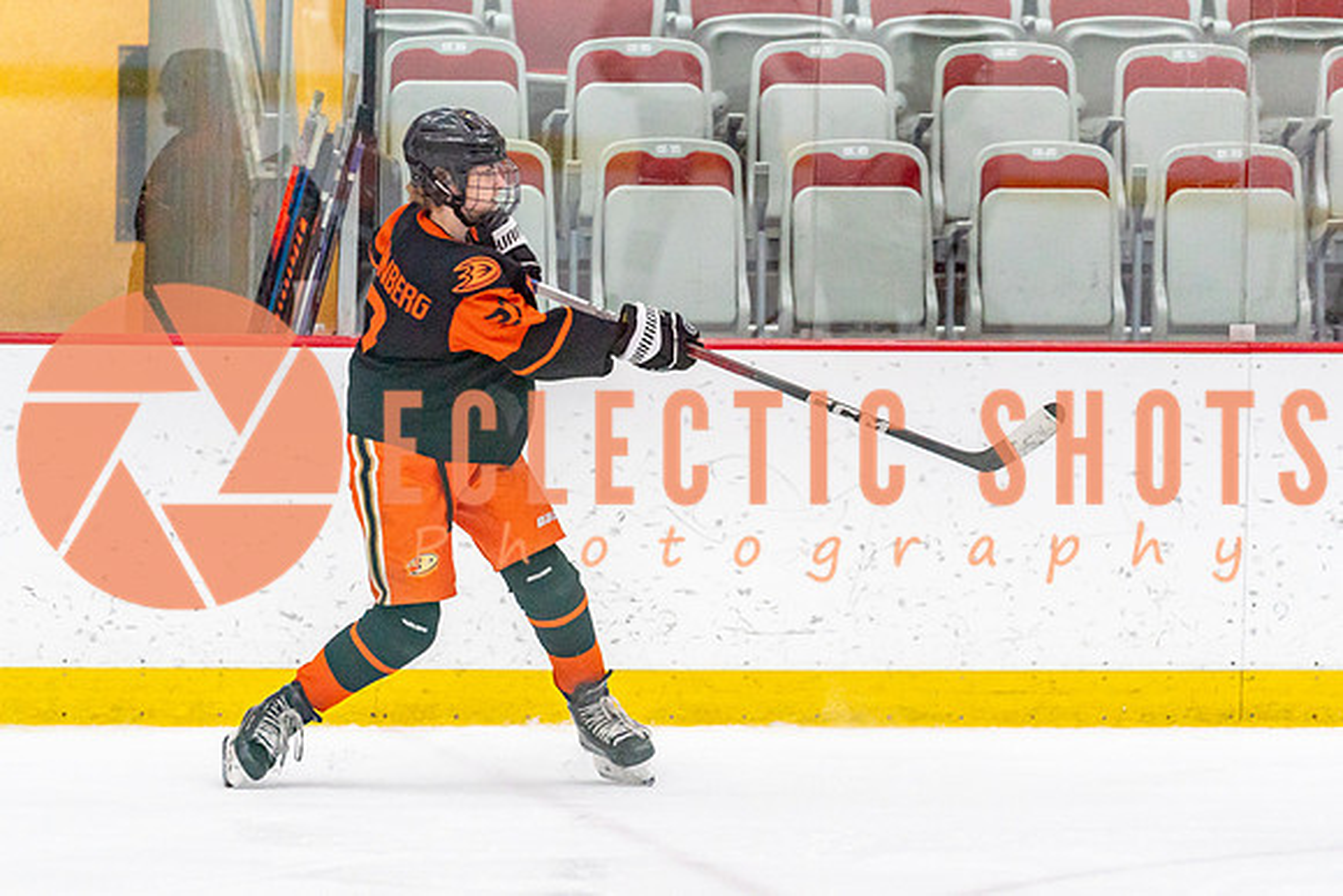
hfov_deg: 7.0
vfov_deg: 4.7
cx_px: 720
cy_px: 568
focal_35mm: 295
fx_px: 11019
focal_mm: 200
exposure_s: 1/1250
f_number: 2.8
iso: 3200
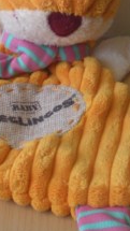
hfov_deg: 12.1
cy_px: 69
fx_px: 613
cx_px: 55
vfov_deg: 21.2
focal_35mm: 100
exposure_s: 1/59.7
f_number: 3.1
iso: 110
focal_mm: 6.3
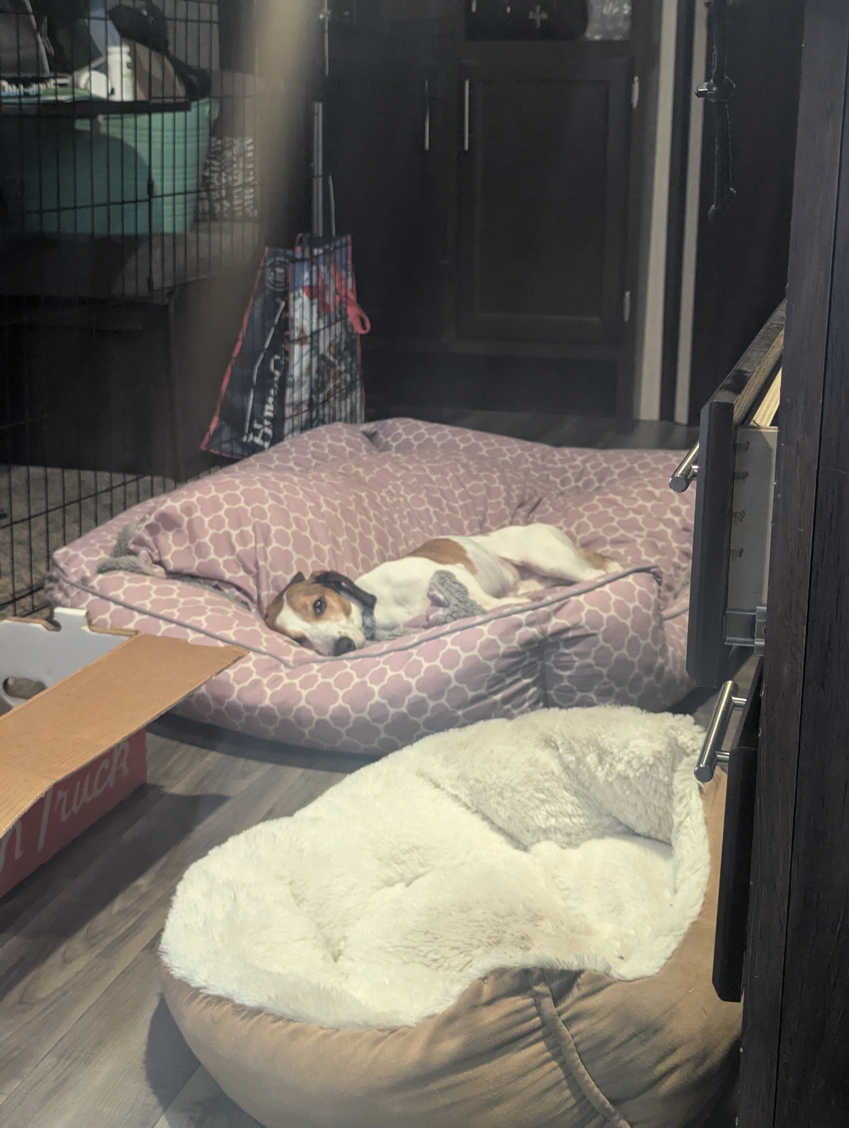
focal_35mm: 48
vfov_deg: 39.6
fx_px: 1566
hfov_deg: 30.3
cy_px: 564
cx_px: 424
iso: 684
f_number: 1.85
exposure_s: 1/25.7
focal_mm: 6.81
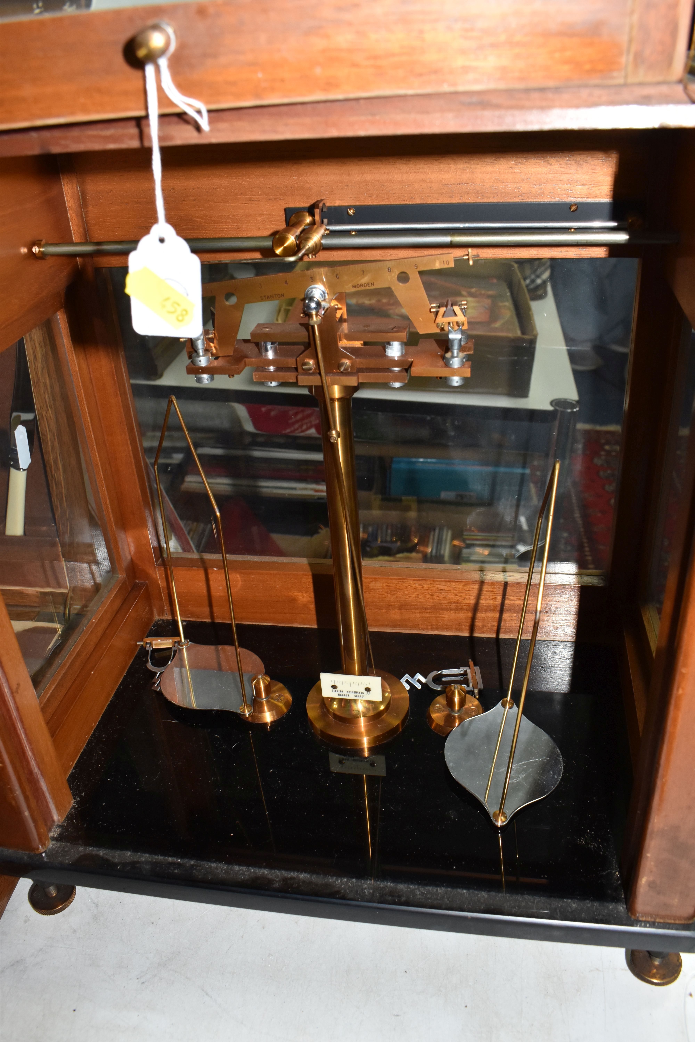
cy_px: 521
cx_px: 348
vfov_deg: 61.9
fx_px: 869
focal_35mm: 30
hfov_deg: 43.6
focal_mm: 20
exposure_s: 1/60
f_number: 7.1
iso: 800
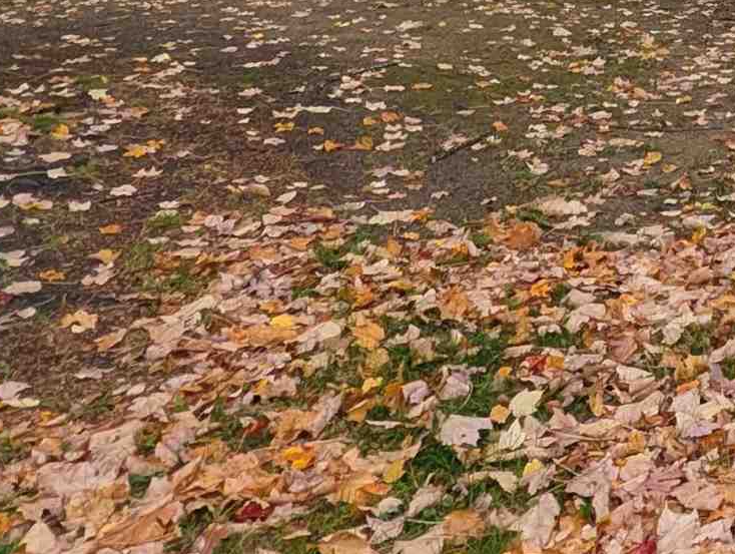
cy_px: -213
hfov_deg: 31.5
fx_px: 1063
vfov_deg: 24.5
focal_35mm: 50
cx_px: 894
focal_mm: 2.02
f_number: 1.7
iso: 57
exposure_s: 1/1220
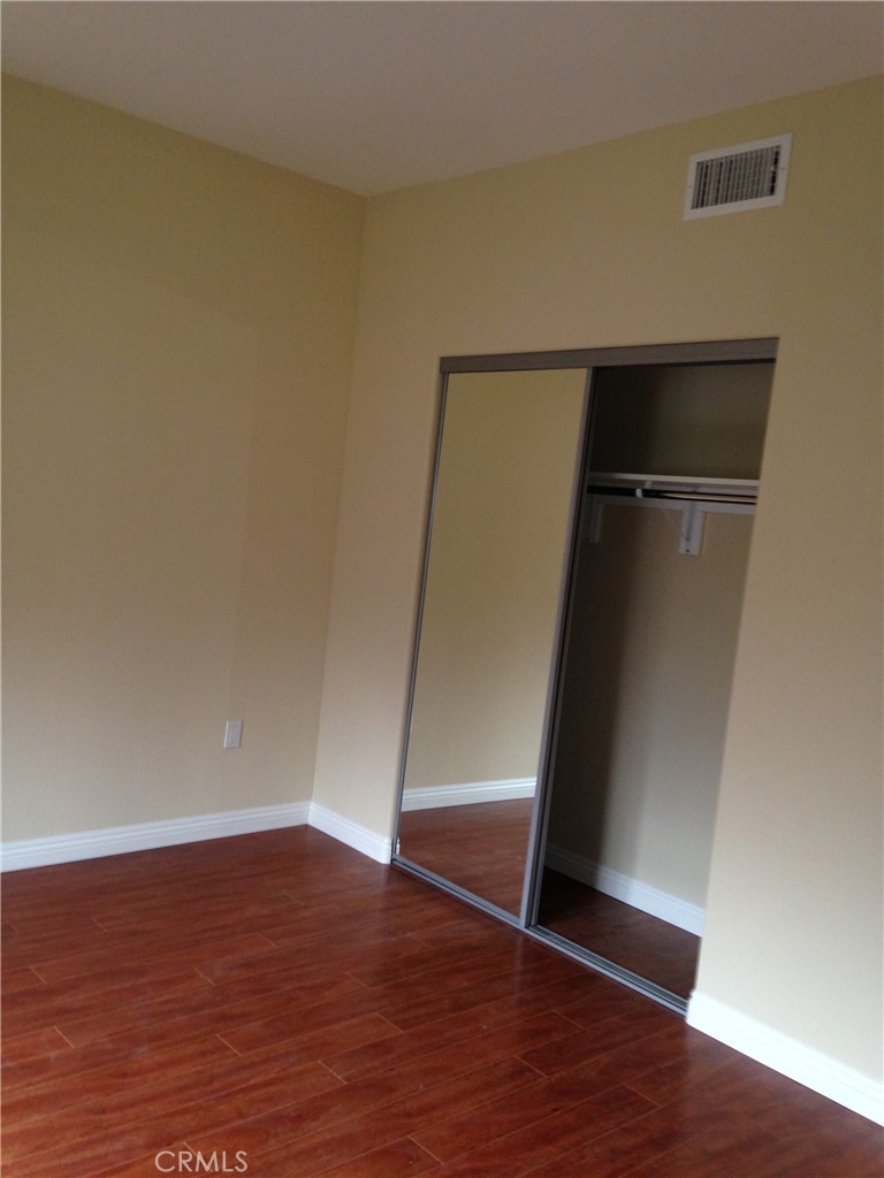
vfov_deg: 55.4
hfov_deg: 42.9
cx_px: 442
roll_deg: -6.3
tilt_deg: -4.9
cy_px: 589
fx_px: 1124
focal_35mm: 33
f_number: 2.4
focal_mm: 4.12
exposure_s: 1/20
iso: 100
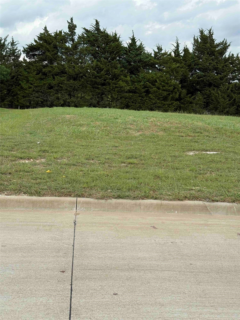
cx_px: 120
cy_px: 160
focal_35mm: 48
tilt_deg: -7.4
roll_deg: -1.9
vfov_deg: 39.7
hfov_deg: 30.3
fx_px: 444
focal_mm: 6.76
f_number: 1.78
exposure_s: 1/3226
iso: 64
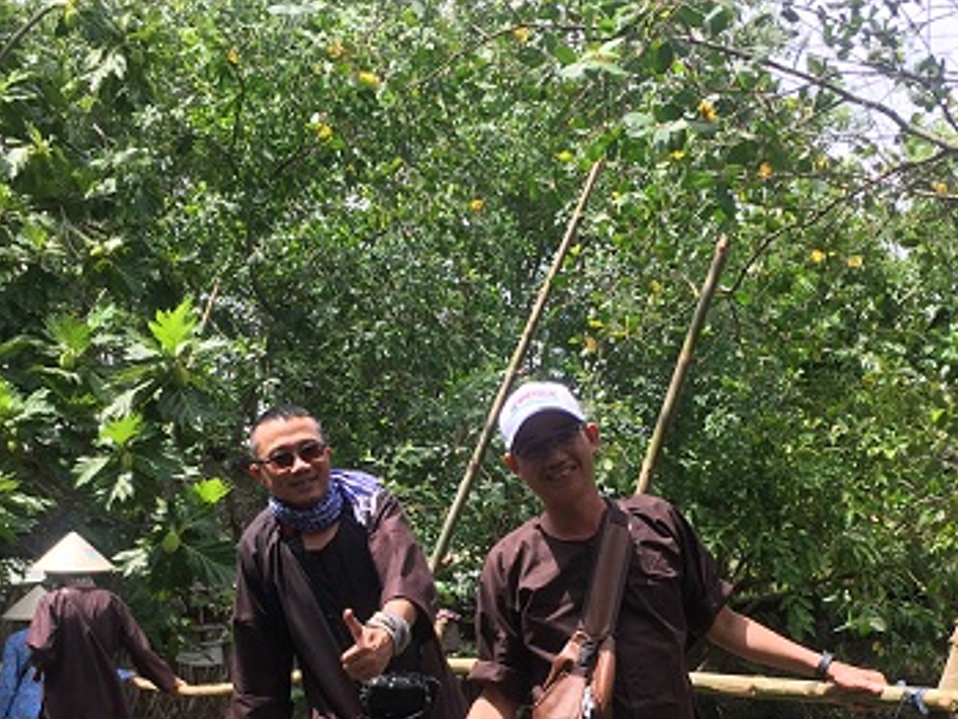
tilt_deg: +1.2
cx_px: 505
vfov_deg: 26.5
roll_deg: +2.8
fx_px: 1495
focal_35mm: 54
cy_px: 589
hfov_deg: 35.5
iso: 32
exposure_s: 1/638
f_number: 2.2
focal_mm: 4.15
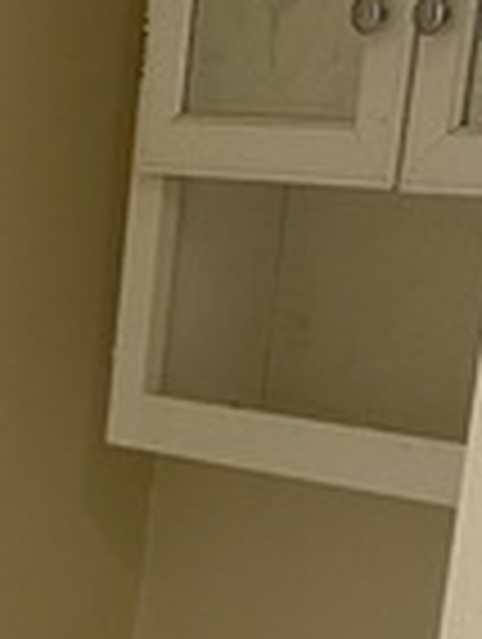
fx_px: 2258
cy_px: 929
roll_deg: -3.1
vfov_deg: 15.1
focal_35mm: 122
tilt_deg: -16.5
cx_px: -180
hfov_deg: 11.8
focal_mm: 4.25
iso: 200
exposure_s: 1/60
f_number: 1.8
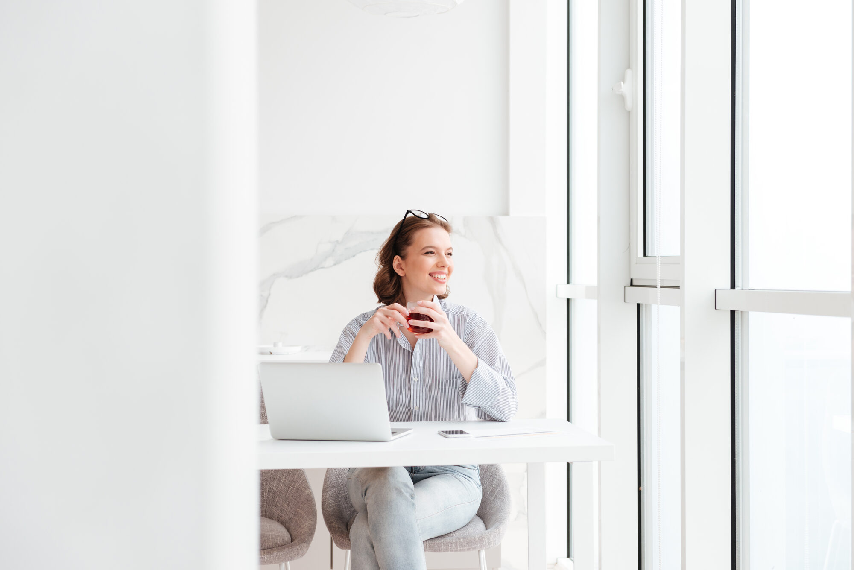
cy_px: 285
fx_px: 1661
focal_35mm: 70
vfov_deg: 19.5
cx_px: 427
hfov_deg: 28.8
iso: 200
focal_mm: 70
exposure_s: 1/320
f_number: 3.5
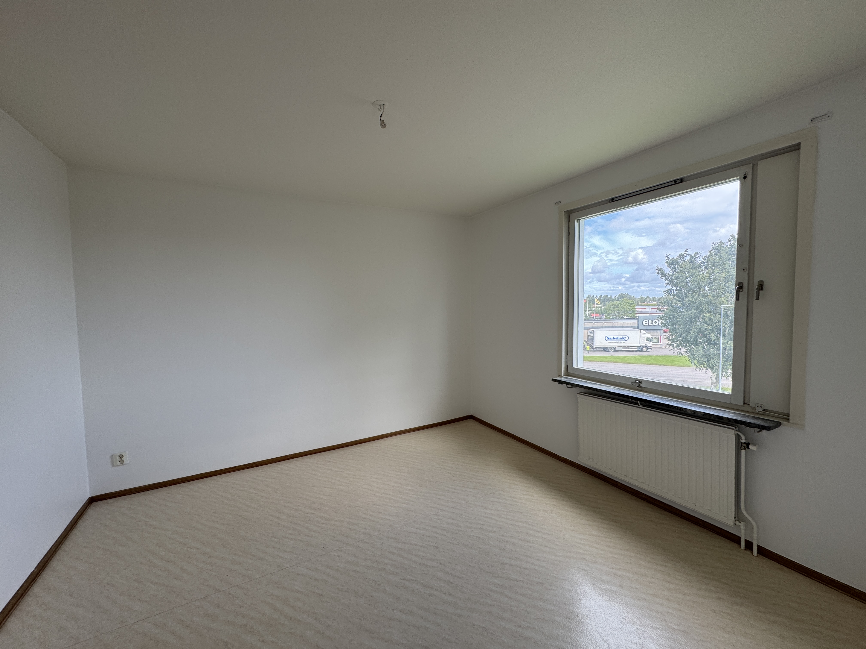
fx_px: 350
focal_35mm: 14
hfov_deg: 102.1
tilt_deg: -2.8
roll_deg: +0.9
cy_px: 324
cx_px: 433
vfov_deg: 85.7
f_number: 2.2
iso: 40
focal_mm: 2.22
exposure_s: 1/134
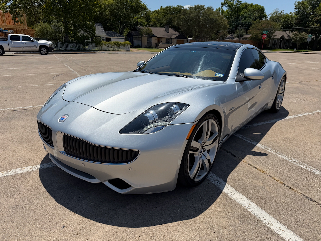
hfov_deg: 71.6
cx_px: 160
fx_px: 223
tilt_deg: -20.0
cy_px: 120
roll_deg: -1.3
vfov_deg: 56.8
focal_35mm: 24
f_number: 1.78
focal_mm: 6.76
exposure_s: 1/10309
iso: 80
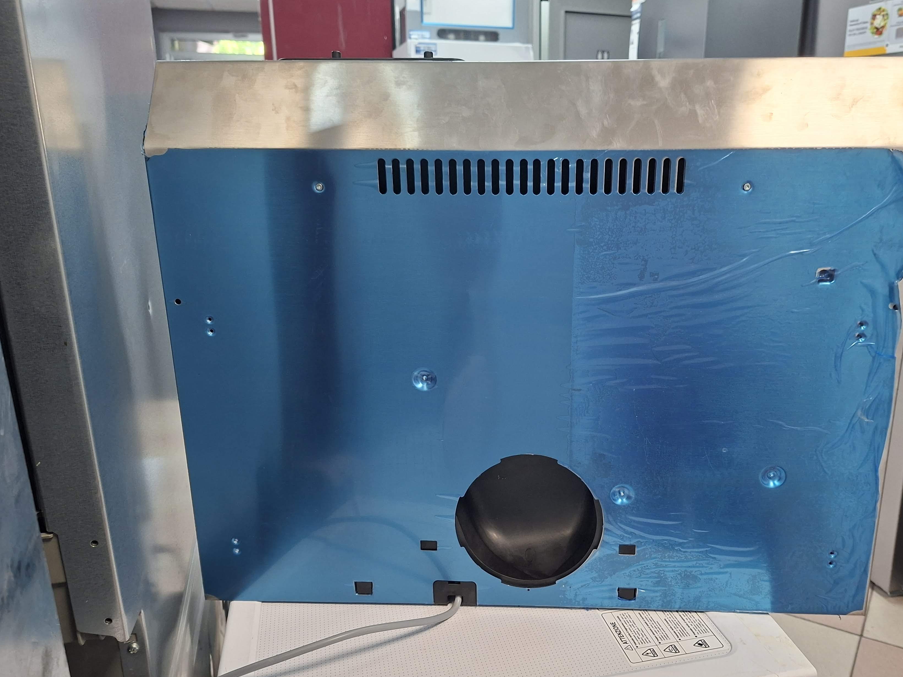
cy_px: 362
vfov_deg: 49.7
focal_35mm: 28
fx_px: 730
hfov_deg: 63.1
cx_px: 519
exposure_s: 1/60
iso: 320
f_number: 1.8
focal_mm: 5.54
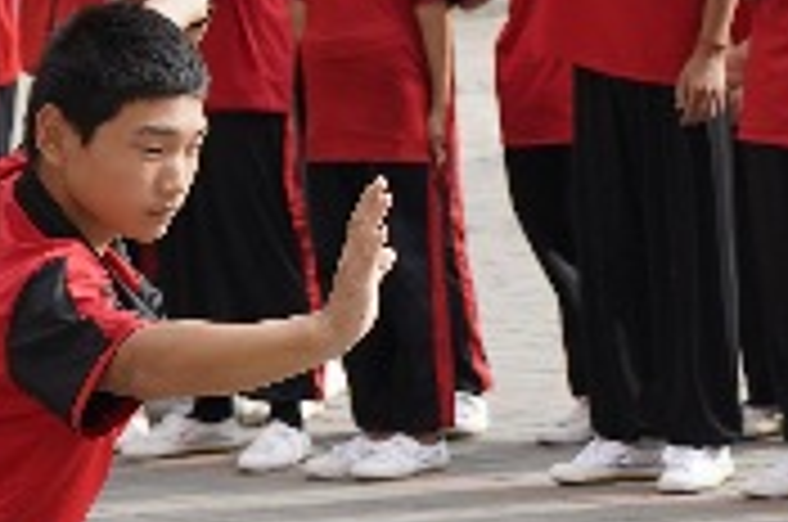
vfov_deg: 7.5
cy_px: 410
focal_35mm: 182
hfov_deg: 11.3
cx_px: 698
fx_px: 3976
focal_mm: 53
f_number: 5
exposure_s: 1/320
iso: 125
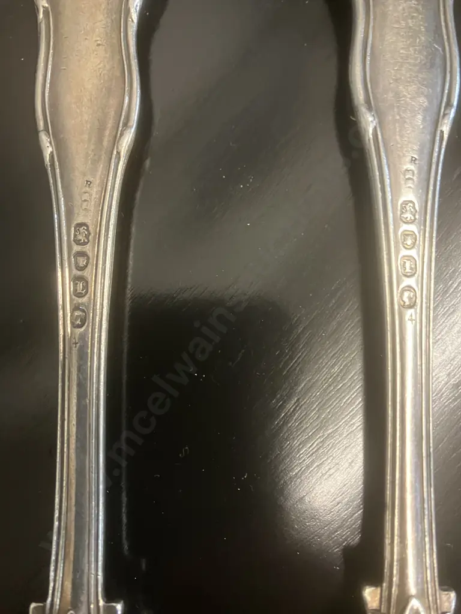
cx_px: 230
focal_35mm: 28
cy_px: 307
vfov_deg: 63.4
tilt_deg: -83.4
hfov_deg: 49.7
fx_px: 497
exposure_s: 1/25
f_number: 1.8
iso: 400
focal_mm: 3.99
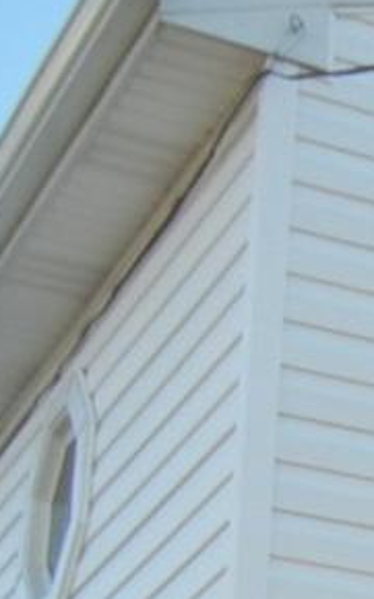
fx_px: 2579
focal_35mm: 158
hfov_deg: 6.9
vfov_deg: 12.4
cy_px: 973
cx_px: 1341
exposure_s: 1/334
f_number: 3.5
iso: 160
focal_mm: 5.4
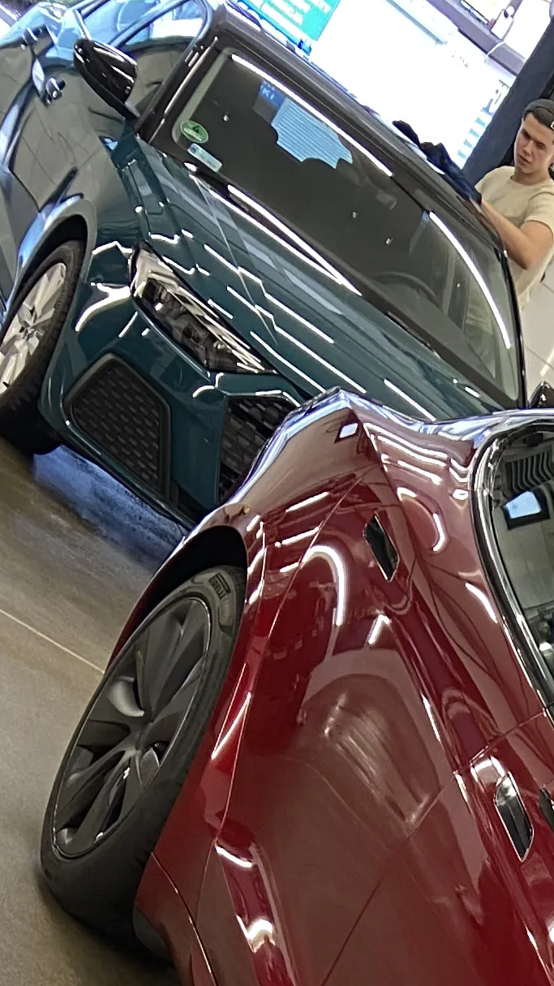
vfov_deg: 19.2
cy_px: 1573
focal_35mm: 94
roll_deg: -38.6
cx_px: 889
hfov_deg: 12.1
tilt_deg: -17.9
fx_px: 2456
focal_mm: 4.25
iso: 100
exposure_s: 1/50
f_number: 1.8
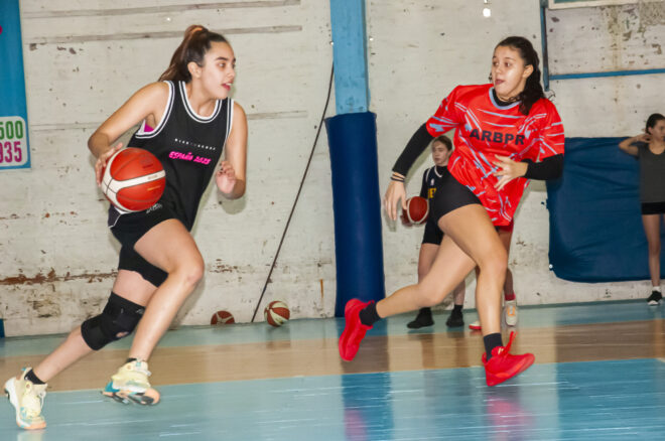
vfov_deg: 14.7
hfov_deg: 21.9
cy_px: 220
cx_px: 332
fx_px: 1715
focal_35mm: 93
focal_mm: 62
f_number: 8
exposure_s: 1/250
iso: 3200
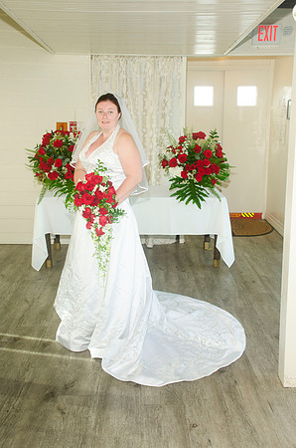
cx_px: 148
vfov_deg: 49.6
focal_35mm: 39
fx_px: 483
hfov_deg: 34.1
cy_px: 224
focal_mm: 26
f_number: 5.6
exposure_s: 1/80
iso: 400
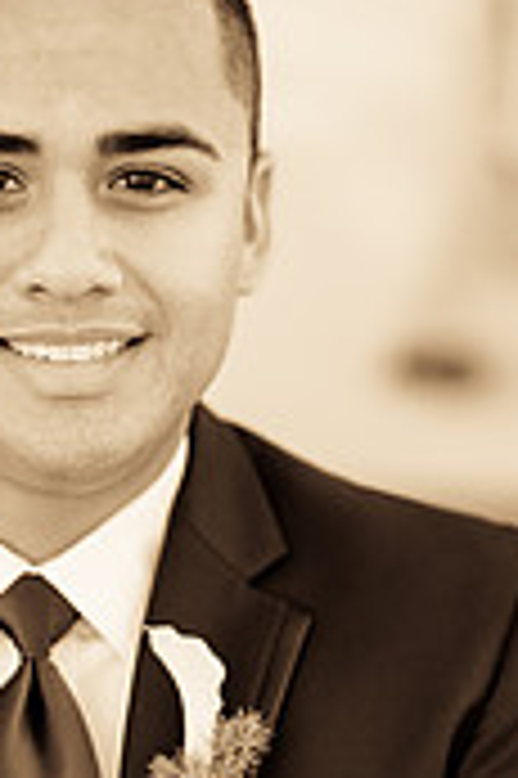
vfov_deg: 15.6
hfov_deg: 10.5
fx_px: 2811
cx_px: 176
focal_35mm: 130
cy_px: 702
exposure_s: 1/1250
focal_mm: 50
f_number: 1.4
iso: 160
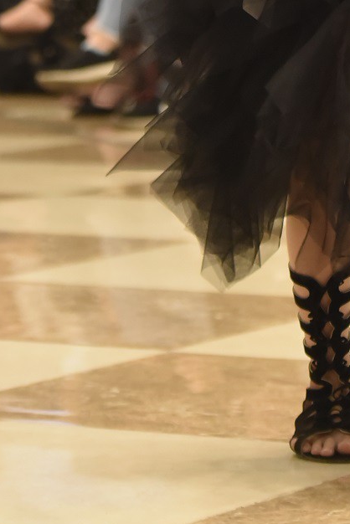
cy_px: -386
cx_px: 344
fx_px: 4079
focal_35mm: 280
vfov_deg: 7.2
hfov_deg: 4.9
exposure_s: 1/320
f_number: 3.2
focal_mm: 78
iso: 3200
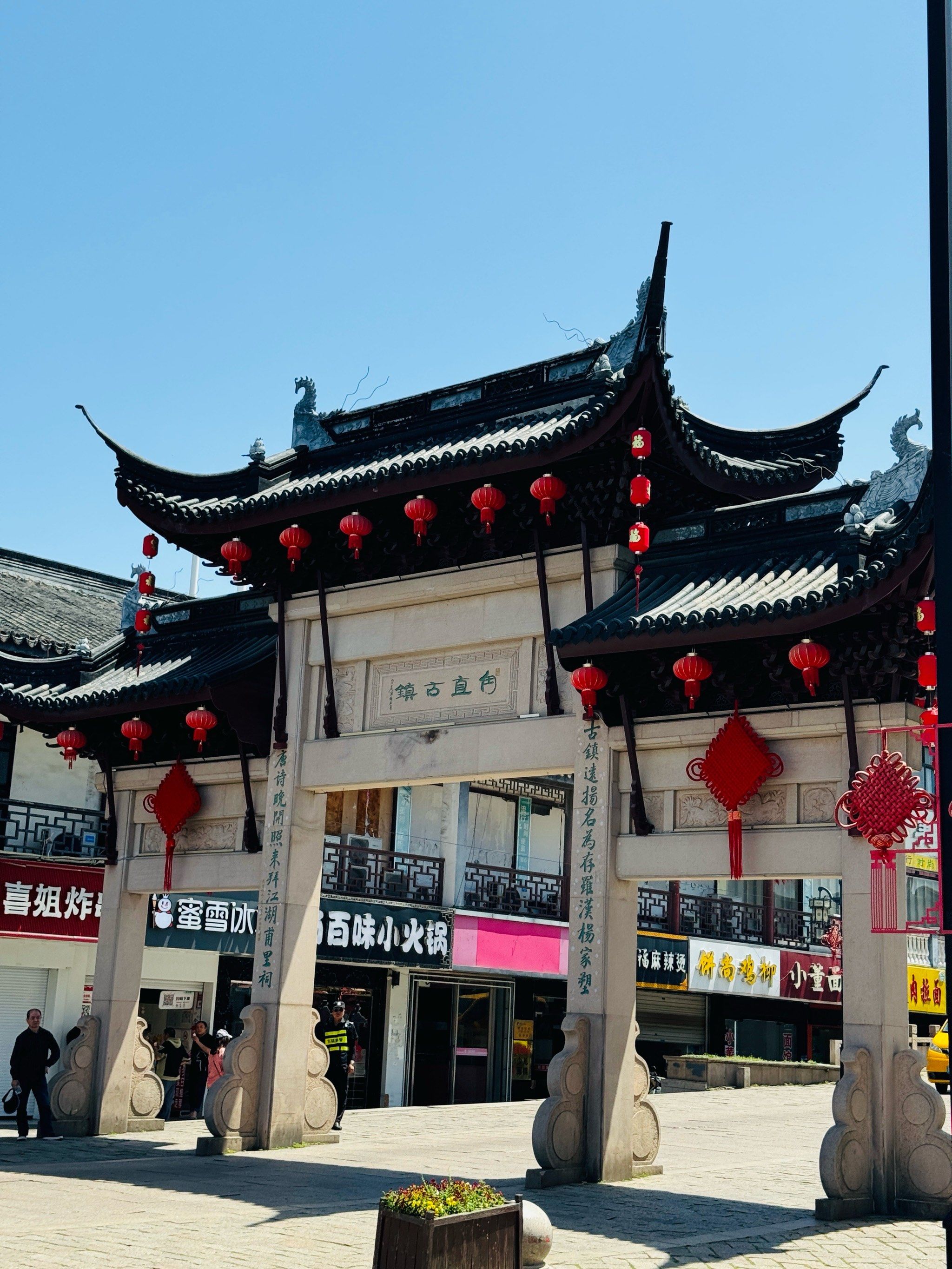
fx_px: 1760
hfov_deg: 30.3
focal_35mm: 48
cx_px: 476
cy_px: 634
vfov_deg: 39.7
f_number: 1.78
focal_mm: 6.76
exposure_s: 1/2833
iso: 64
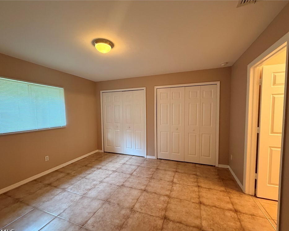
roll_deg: +0.7
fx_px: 128
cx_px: 144
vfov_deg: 84.0
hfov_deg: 96.8
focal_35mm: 15
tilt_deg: -3.8
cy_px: 119
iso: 400
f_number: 2.2
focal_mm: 2.22
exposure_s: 1/60
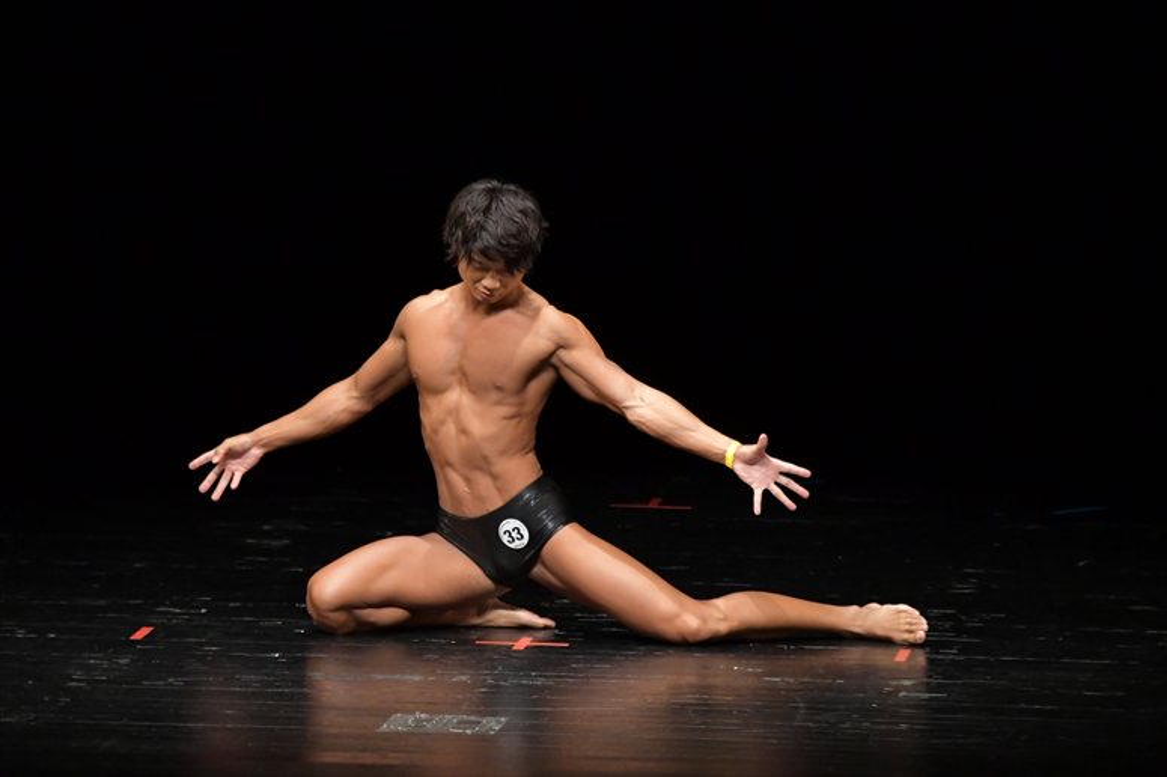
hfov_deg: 6.5
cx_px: 584
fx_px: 10206
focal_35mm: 315
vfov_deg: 4.4
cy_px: 388
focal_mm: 210
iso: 4000
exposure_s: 1/400
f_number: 5.6
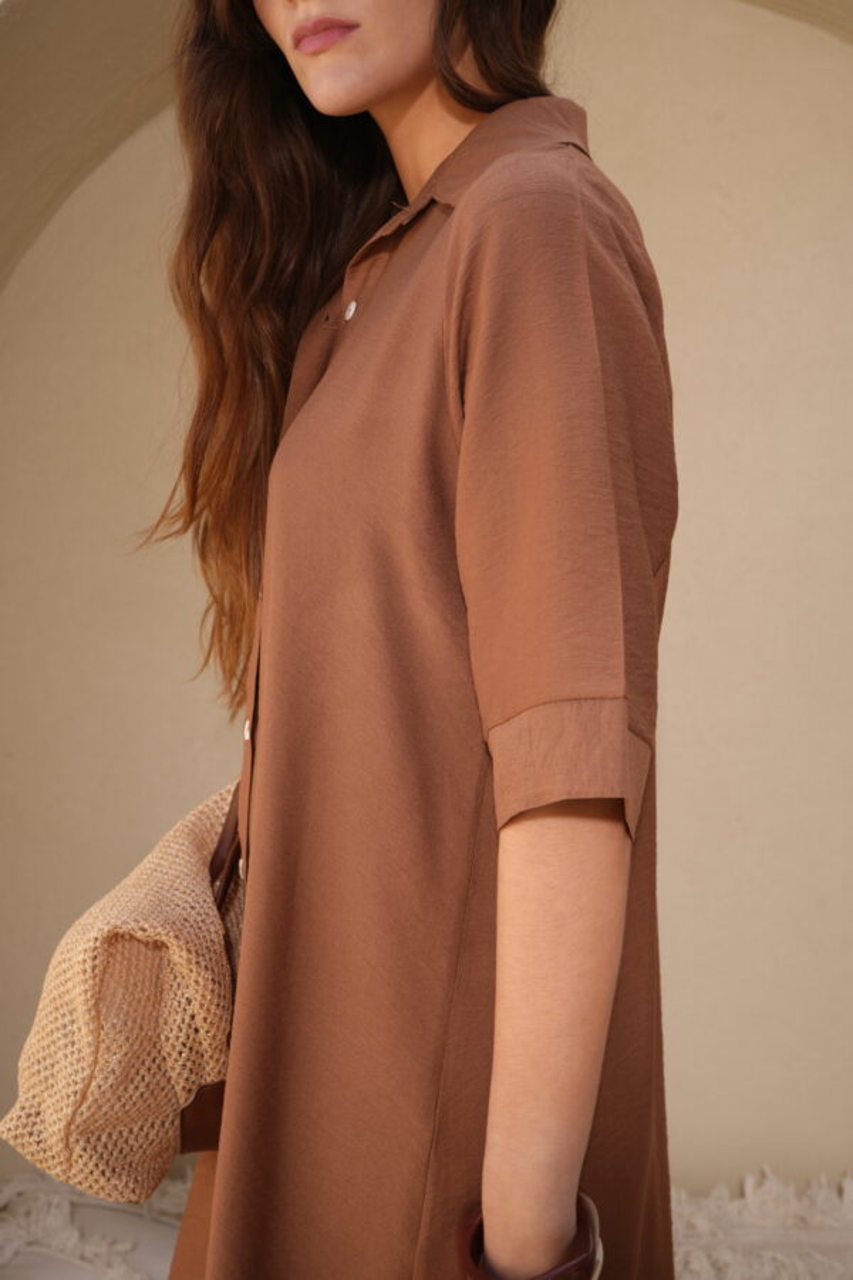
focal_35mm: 50
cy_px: 640
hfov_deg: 27.0
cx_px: 426
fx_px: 1777
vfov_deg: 39.6
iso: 160
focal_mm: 50
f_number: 8
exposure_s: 1/125
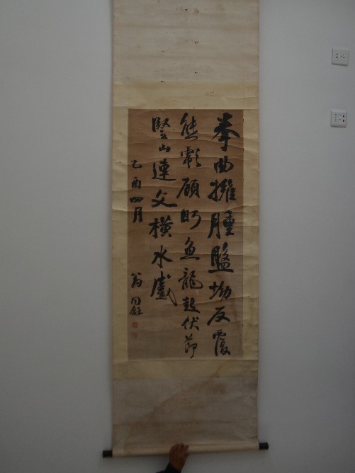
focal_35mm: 43
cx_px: 179
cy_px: 217
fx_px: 588
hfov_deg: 33.6
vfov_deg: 43.8
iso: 400
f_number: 4
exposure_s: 1/250
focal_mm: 26
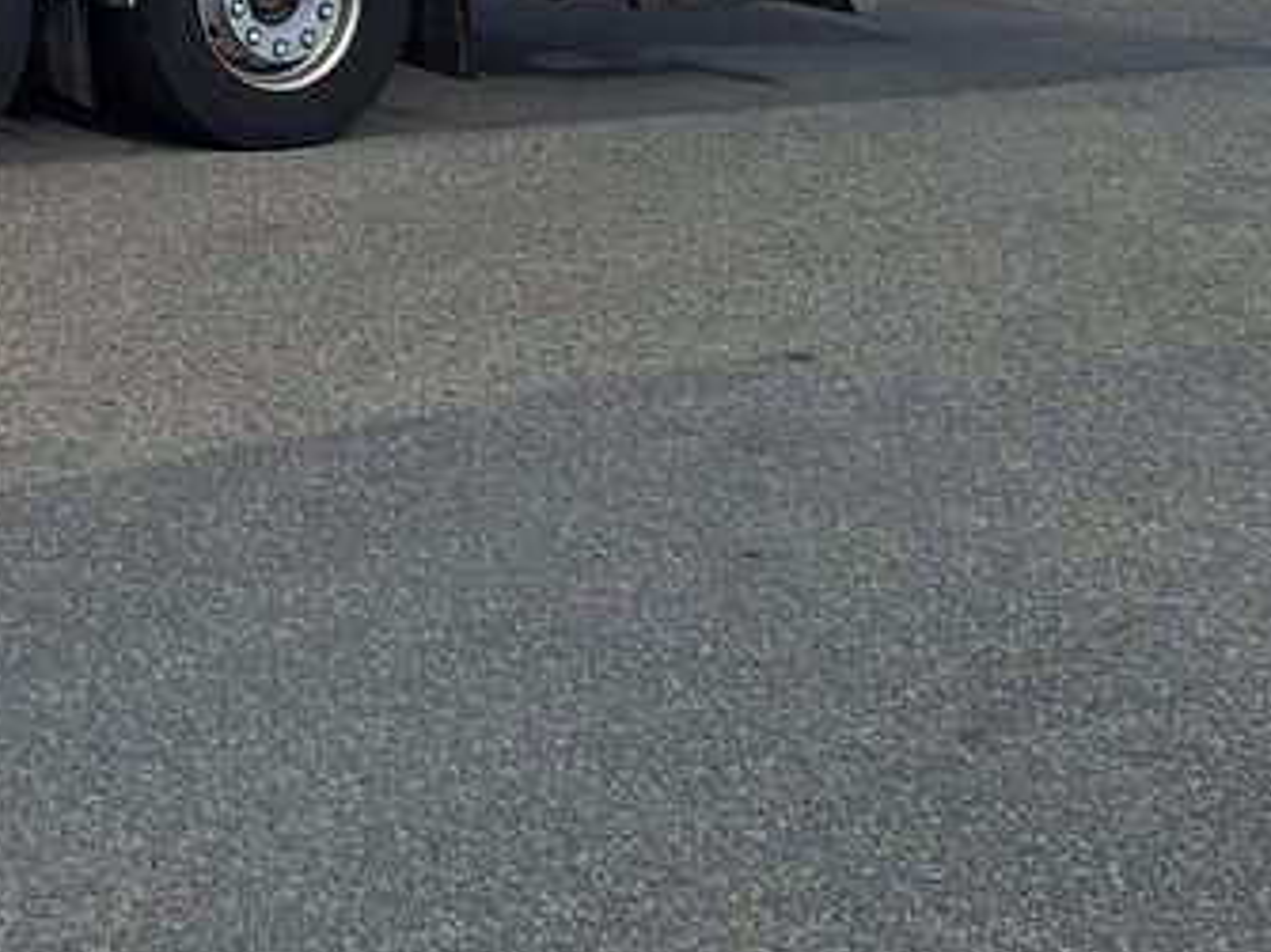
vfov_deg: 15.1
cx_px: -637
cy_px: -626
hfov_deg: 19.4
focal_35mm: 88
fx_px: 3230
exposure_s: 1/3125
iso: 40
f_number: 1.8
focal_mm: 5.54
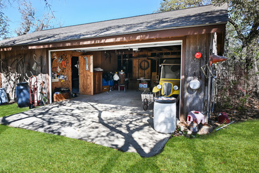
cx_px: 95
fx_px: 202
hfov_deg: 64.4
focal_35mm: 28
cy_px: 85
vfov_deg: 46.5
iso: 100
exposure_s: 1/800
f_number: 3.5
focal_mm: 12
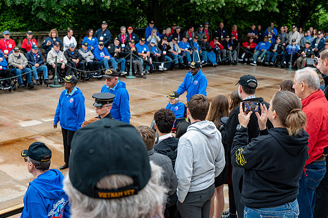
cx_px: 165
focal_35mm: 51
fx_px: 464
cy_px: 104
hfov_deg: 38.9
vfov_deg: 26.4
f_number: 6.3
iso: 320
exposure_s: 1/100
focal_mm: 42
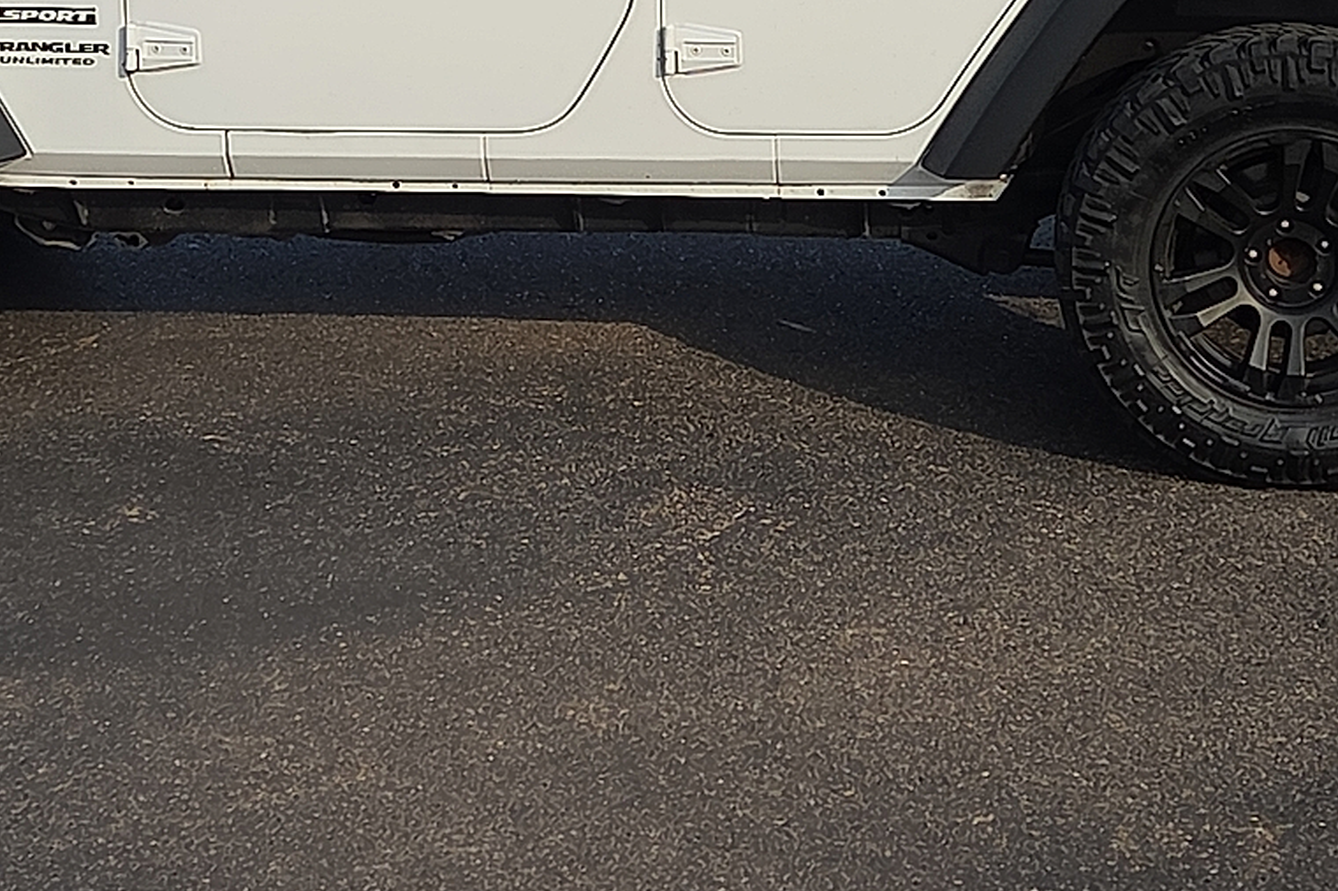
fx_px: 3418
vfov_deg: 14.5
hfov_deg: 22.1
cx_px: 584
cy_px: -114
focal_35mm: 92
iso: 76
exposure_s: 1/5000
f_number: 1.8
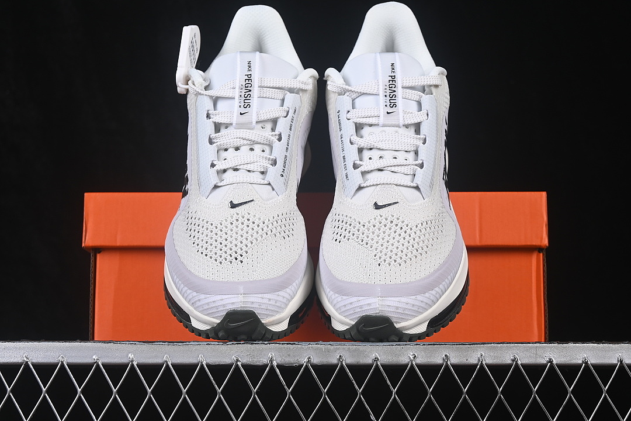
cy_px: 210
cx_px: 316
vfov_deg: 18.2
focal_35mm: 75
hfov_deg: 27.0
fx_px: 1314
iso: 160
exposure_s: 1/80
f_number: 8
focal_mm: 50
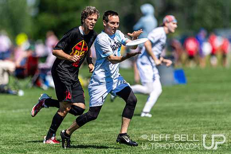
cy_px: 67
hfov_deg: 3.6
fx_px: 3637
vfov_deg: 2.4
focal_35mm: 567
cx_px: 111
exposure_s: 1/3200
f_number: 2.8
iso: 110
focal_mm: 400
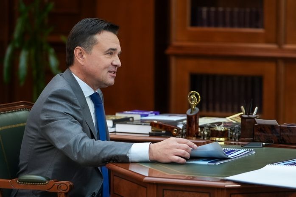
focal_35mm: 180
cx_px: 148
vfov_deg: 7.6
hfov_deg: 11.4
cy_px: 98
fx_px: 1481
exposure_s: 1/125
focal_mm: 120
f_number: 2.8
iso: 1000
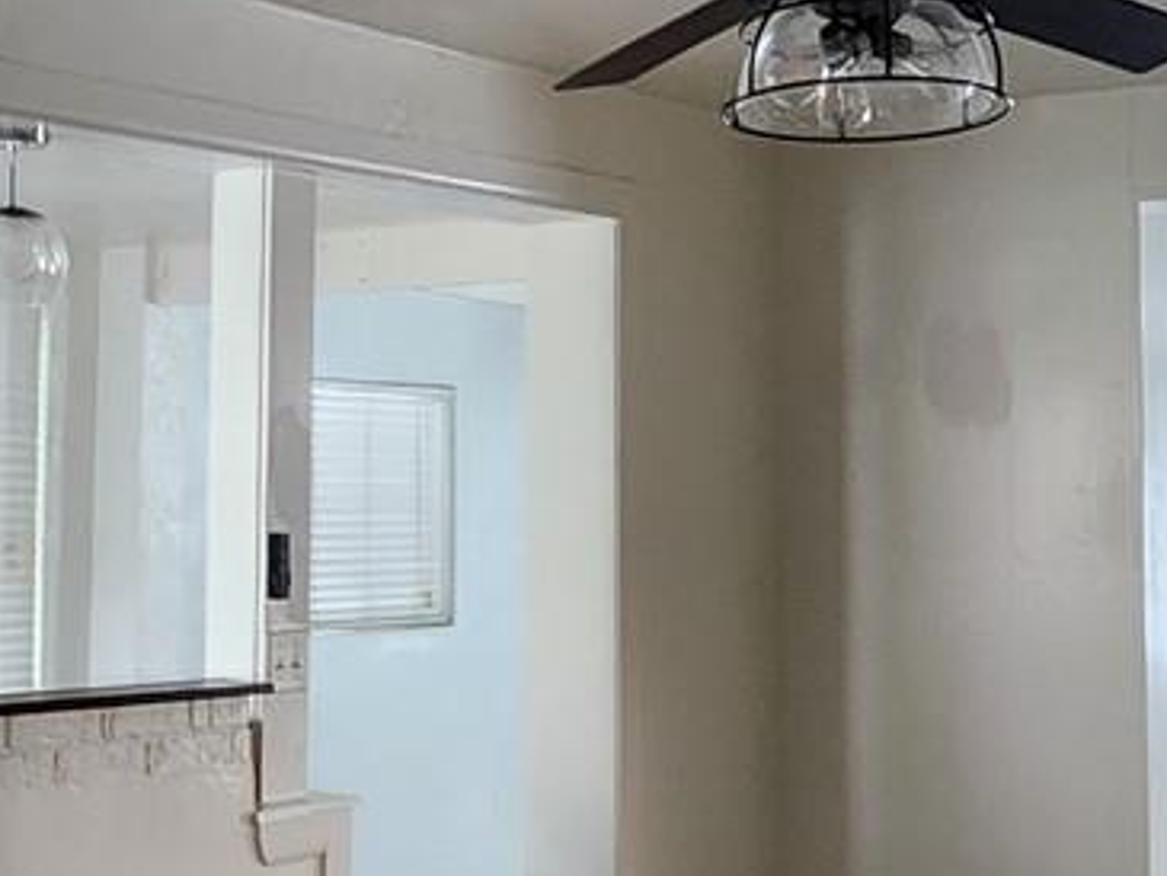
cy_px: 304
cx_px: 278
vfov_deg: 25.6
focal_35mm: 57
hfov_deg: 33.0
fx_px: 1922
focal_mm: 2.2
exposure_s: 1/40
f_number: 2.2
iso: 400
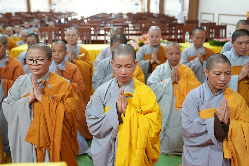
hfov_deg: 43.6
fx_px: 311
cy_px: 83
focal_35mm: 45
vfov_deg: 29.9
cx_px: 124
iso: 1000
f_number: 2.8
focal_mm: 45
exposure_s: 1/50
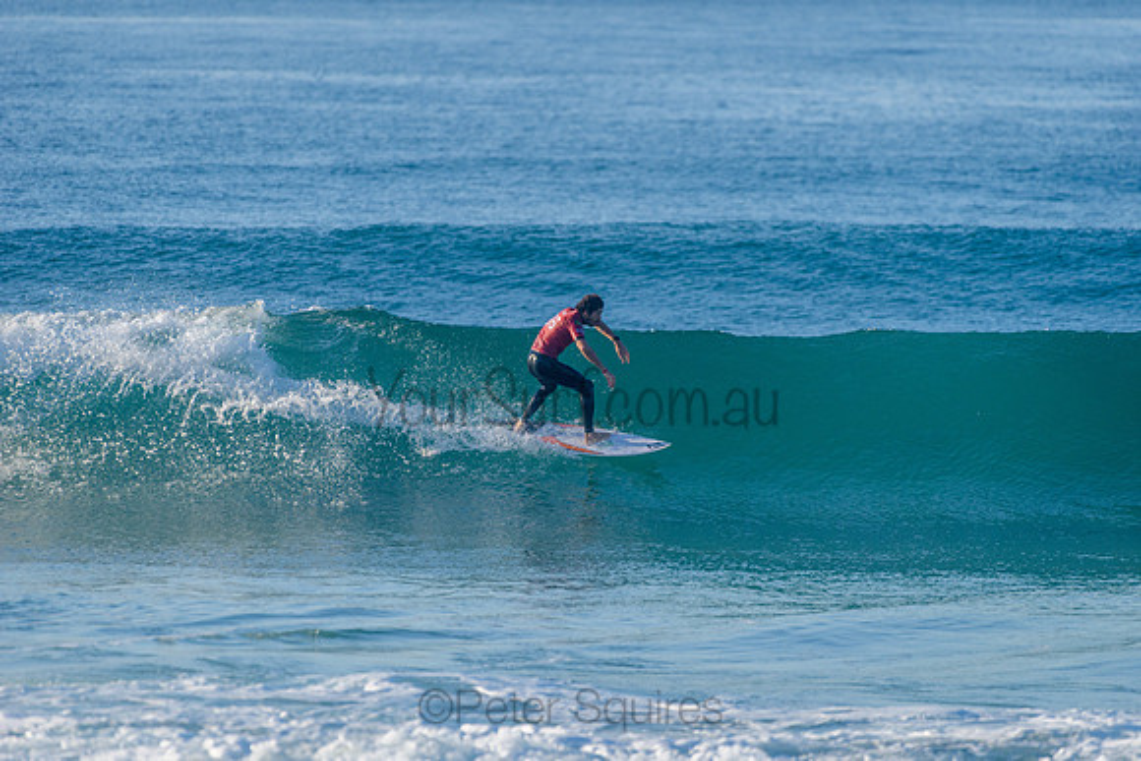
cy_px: 380
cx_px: 570
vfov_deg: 2.8
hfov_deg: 4.1
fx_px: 15850
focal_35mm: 500
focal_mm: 500
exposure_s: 1/2000
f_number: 5.6
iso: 360
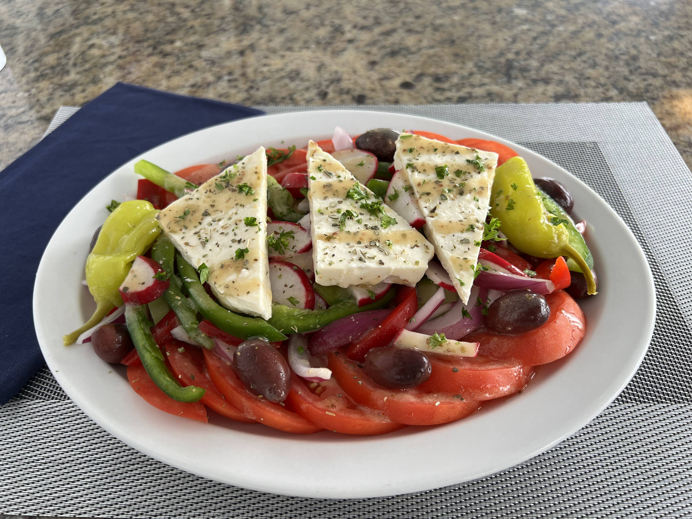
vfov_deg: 53.1
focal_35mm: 26
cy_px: 260
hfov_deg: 67.3
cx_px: 346
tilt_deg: -46.8
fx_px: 520
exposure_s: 1/121
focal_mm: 5.7
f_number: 1.5
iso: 40
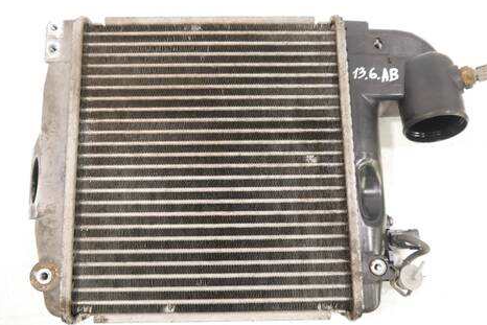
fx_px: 406
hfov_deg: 61.9
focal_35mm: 30
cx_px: 248
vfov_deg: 43.6
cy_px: 161
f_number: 3.5
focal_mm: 14
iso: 1600
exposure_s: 1/60
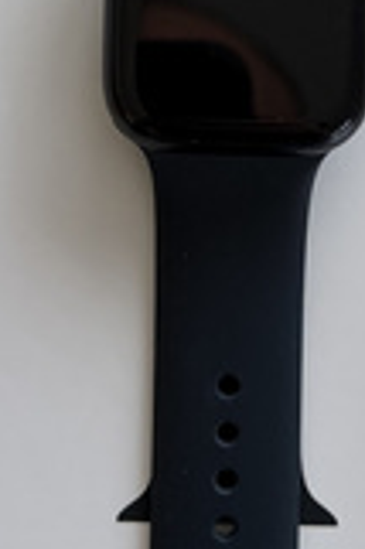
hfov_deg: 16.2
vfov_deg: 23.8
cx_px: 172
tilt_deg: -87.8
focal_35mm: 84
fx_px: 1280
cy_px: 95
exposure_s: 1/60
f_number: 1.6
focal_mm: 5.96
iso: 250
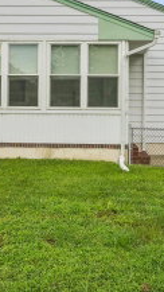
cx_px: 89
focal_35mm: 48
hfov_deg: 24.8
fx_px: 373
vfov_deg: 42.6
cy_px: 125
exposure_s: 1/500
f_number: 11
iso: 400
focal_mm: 19.5
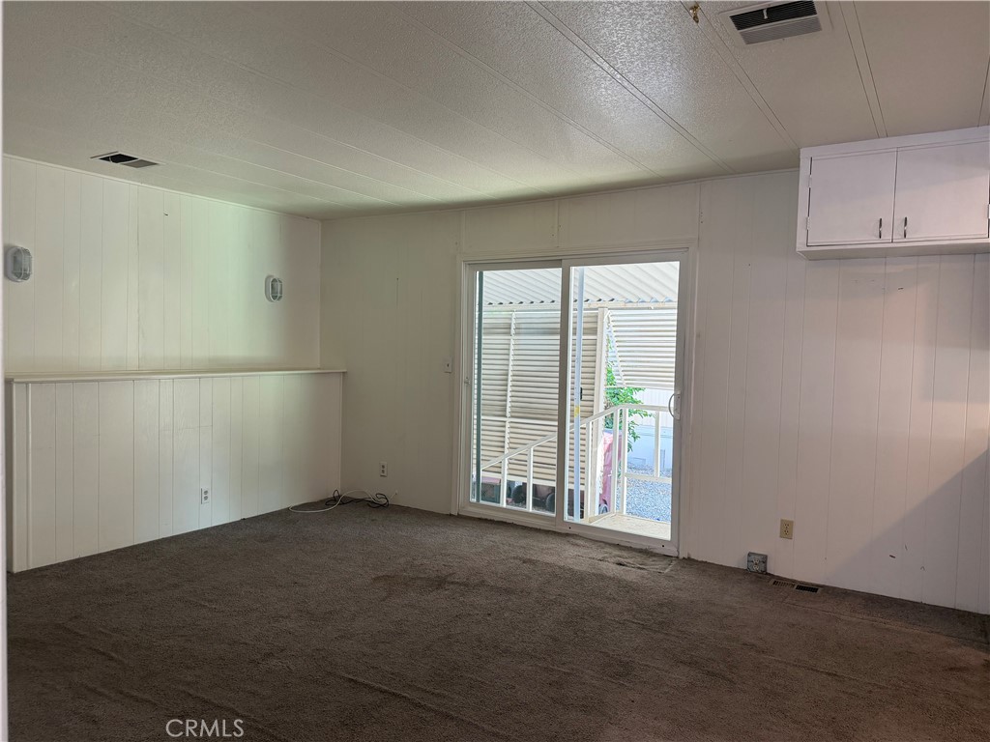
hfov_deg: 71.6
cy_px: 371
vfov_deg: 56.8
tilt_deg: -2.7
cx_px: 495
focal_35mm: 24
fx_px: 686
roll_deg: -0.5
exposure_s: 1/120
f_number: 1.78
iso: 200
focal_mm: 6.76
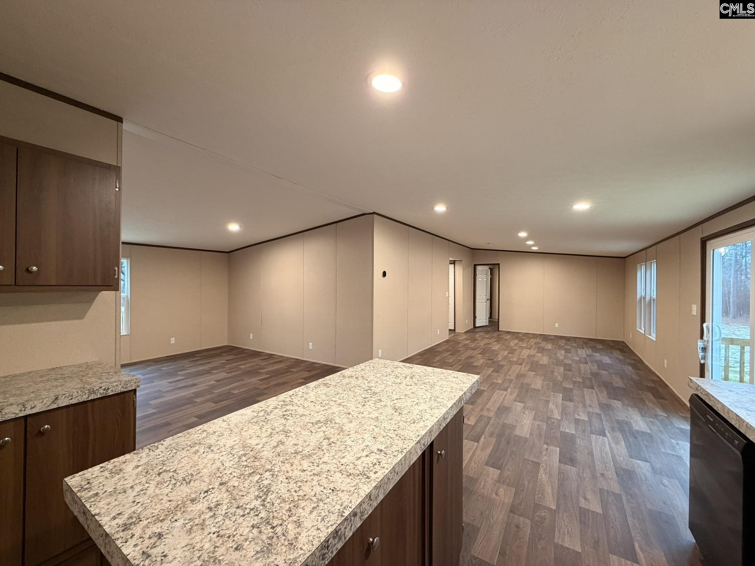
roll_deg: +0.1
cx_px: 378
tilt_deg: +0.2
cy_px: 283
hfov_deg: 102.1
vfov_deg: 85.7
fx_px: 305
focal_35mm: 14
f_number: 2.2
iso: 250
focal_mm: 2.22
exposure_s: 1/60
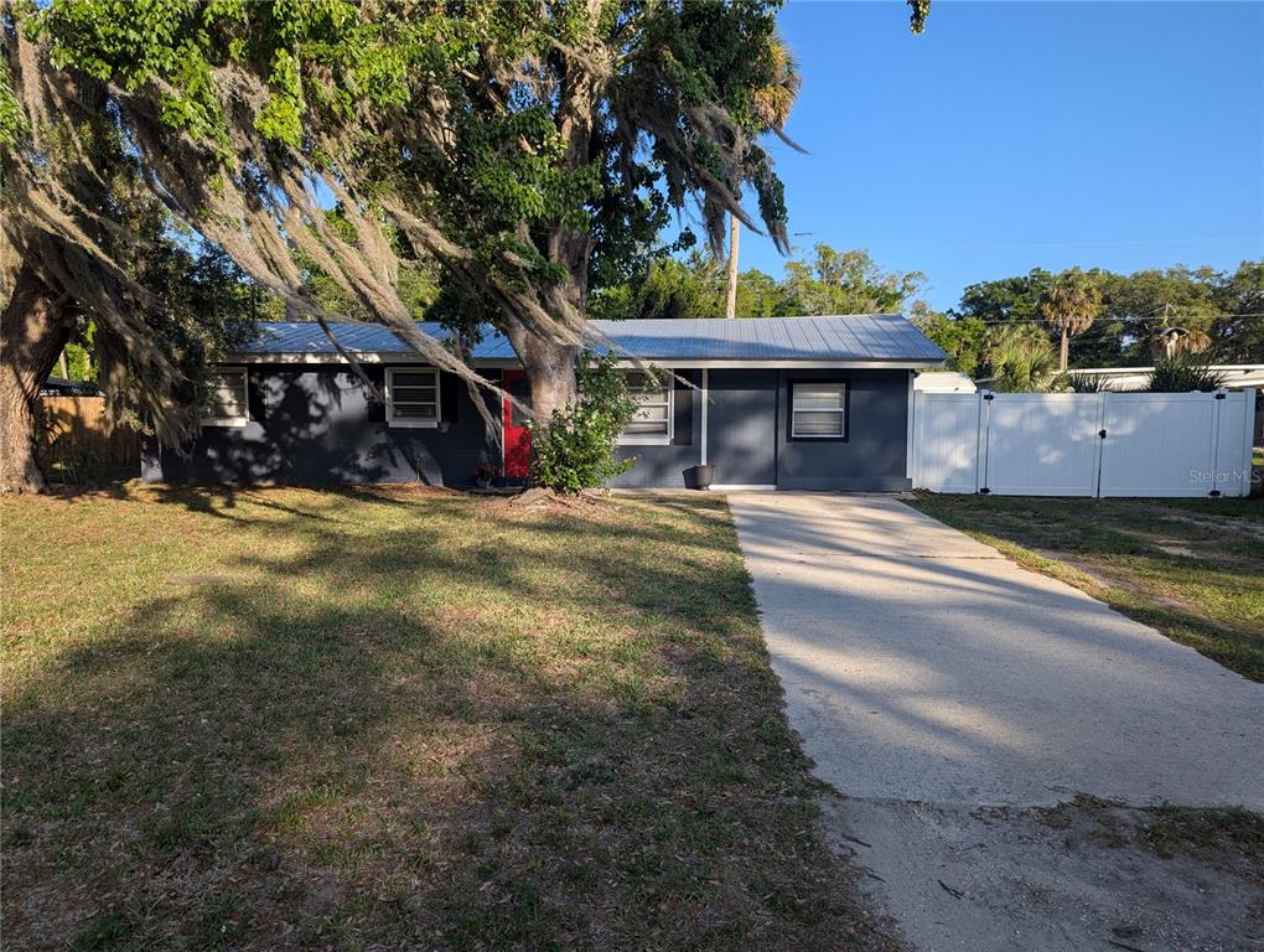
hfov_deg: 71.5
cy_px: 476
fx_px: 878
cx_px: 632
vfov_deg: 56.9
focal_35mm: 24
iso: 46
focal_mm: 6.81
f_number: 1.85
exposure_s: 1/1078
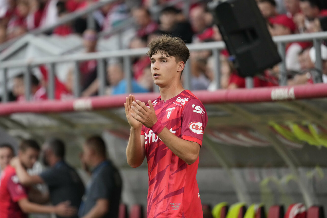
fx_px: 4804
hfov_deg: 3.9
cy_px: 111
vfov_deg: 2.6
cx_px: 161
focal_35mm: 529
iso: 3200
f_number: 6.3
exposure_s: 1/2000
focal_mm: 489
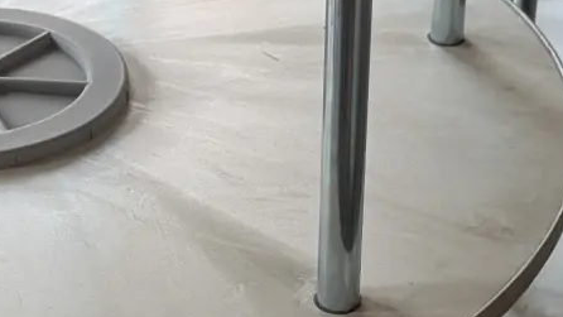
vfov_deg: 9.9
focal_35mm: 122
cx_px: 357
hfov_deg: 17.5
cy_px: 129
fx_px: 1821
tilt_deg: -29.5
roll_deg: -1.5
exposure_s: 1/122
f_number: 1.6
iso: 80
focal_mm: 5.96
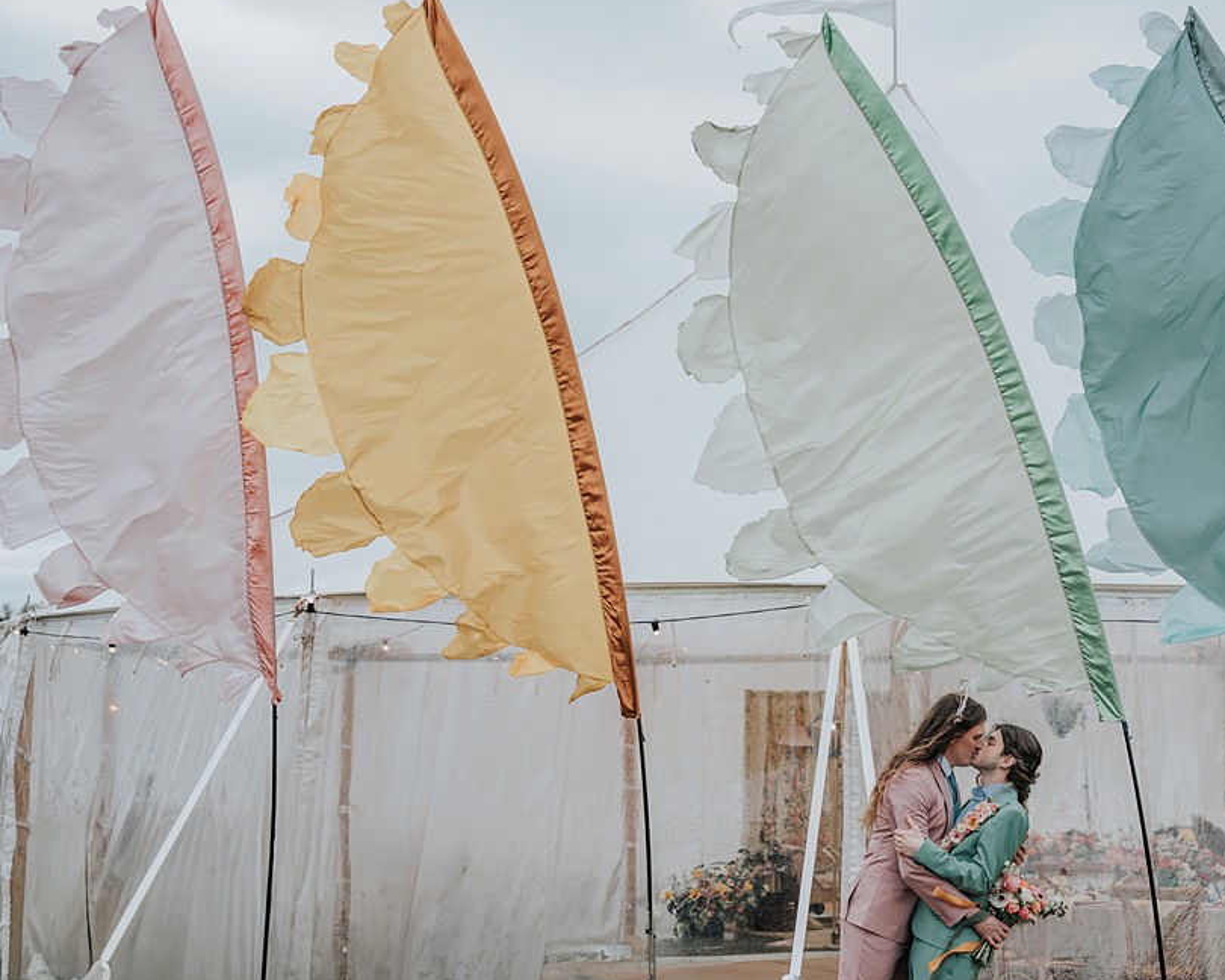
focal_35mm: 73
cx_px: 720
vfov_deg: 20.9
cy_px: 498
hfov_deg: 25.9
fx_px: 2659
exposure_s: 1/320
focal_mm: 63.3
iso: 250
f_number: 4.5
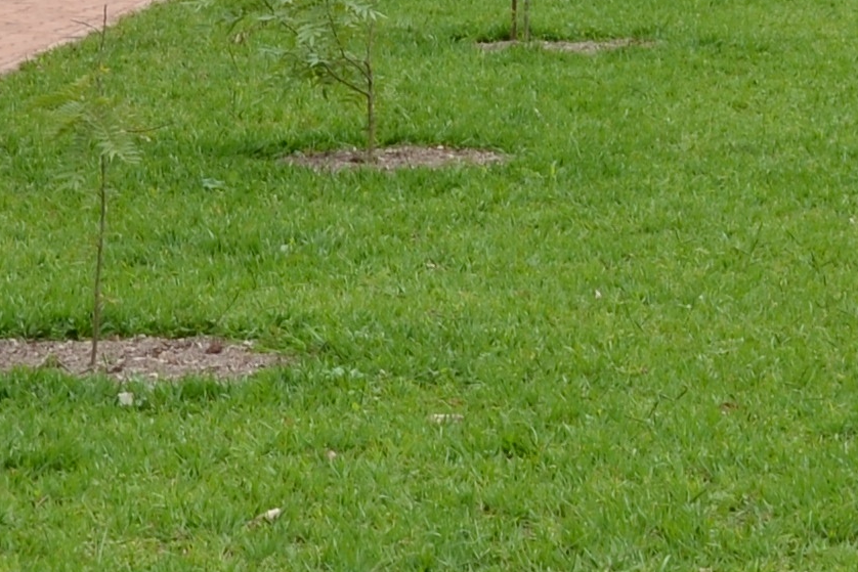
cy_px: -73
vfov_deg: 6.9
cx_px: 586
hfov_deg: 10.4
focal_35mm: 198
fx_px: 4719
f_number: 5.6
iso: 100
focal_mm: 24
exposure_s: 1/320
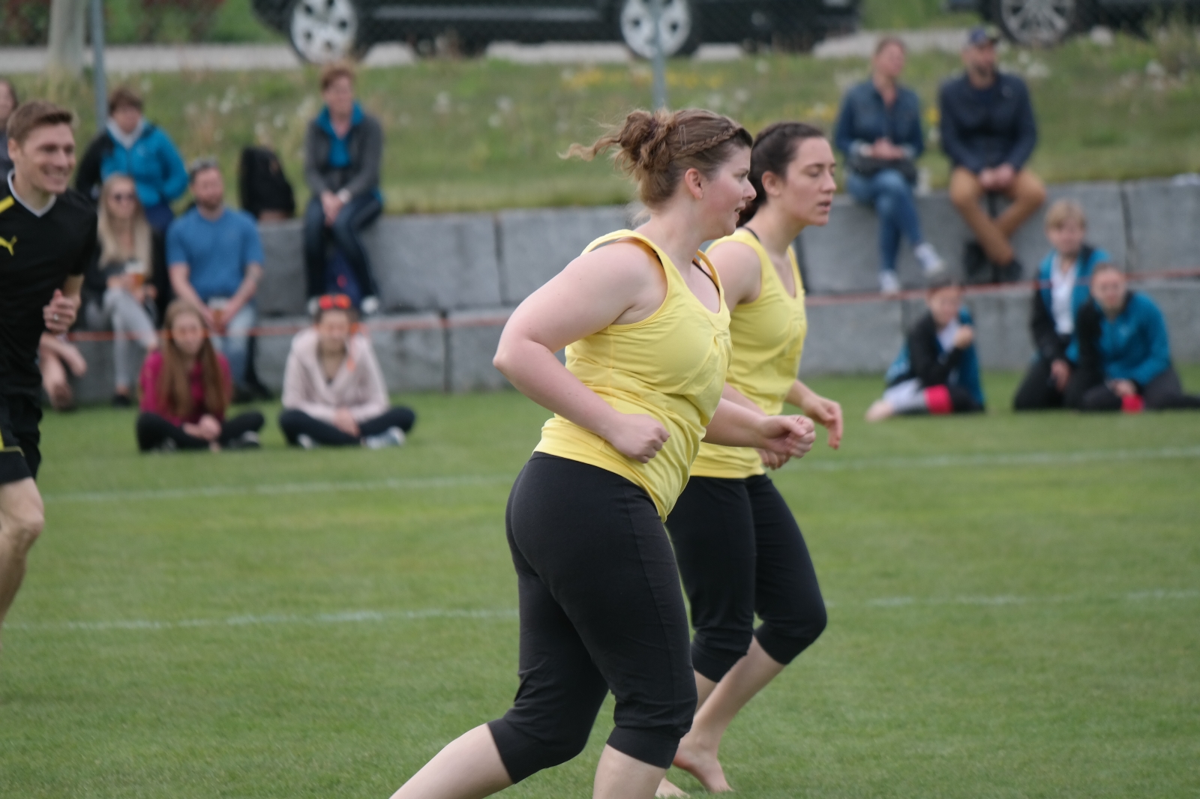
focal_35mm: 308
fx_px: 10264
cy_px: 400
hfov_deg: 6.7
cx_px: 600
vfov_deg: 4.5
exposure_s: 1/320
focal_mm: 200
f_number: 5.6
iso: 200
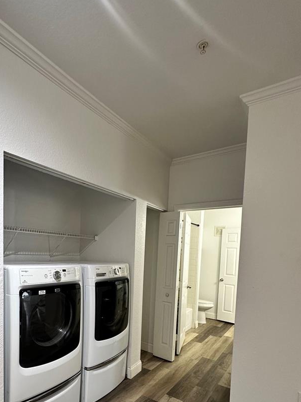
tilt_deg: -2.8
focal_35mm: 21
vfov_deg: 76.6
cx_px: 111
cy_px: 266
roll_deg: -2.9
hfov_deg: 62.5
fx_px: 243
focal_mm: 2.22
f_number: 2.2
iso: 160
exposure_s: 1/60
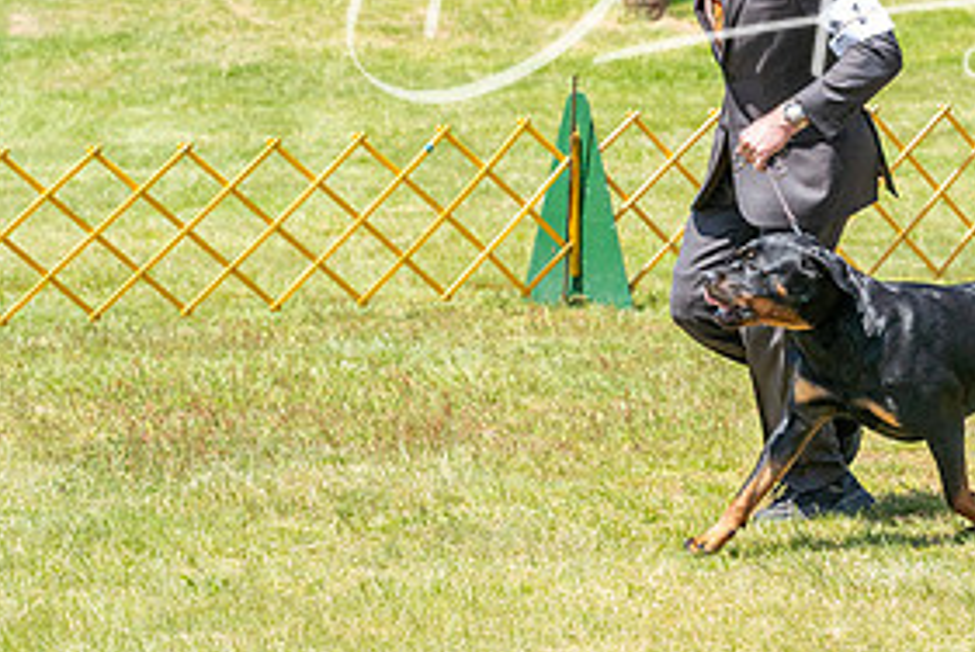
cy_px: 165
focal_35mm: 227
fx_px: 6154
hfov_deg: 9.0
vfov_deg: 6.1
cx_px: 850
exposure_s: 1/2500
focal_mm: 110
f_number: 6.3
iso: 1250
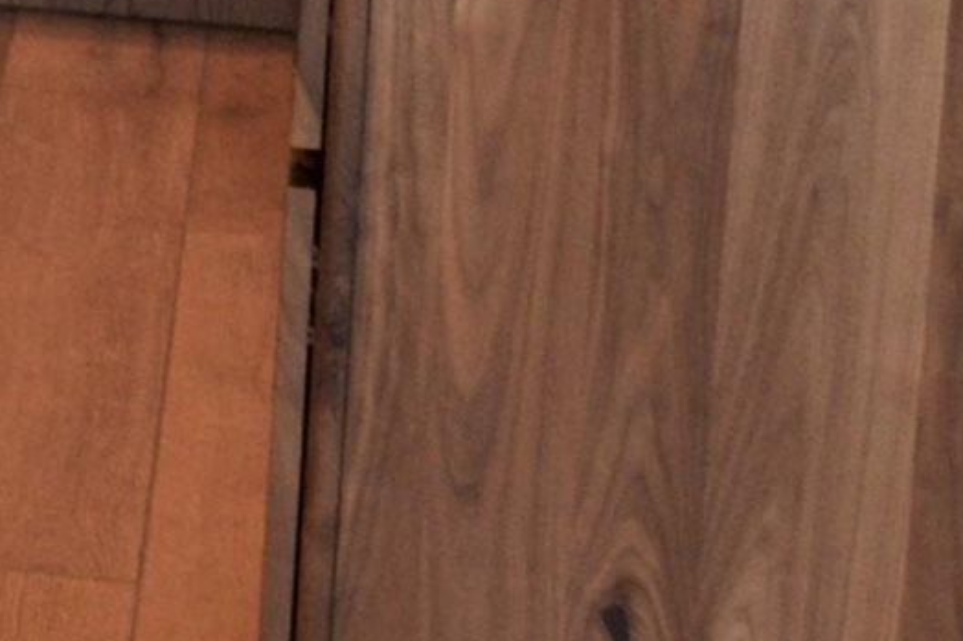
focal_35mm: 176
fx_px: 4706
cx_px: -1384
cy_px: -761
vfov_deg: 7.4
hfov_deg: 10.1
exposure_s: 1/60
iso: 400
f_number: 3.5
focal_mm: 20
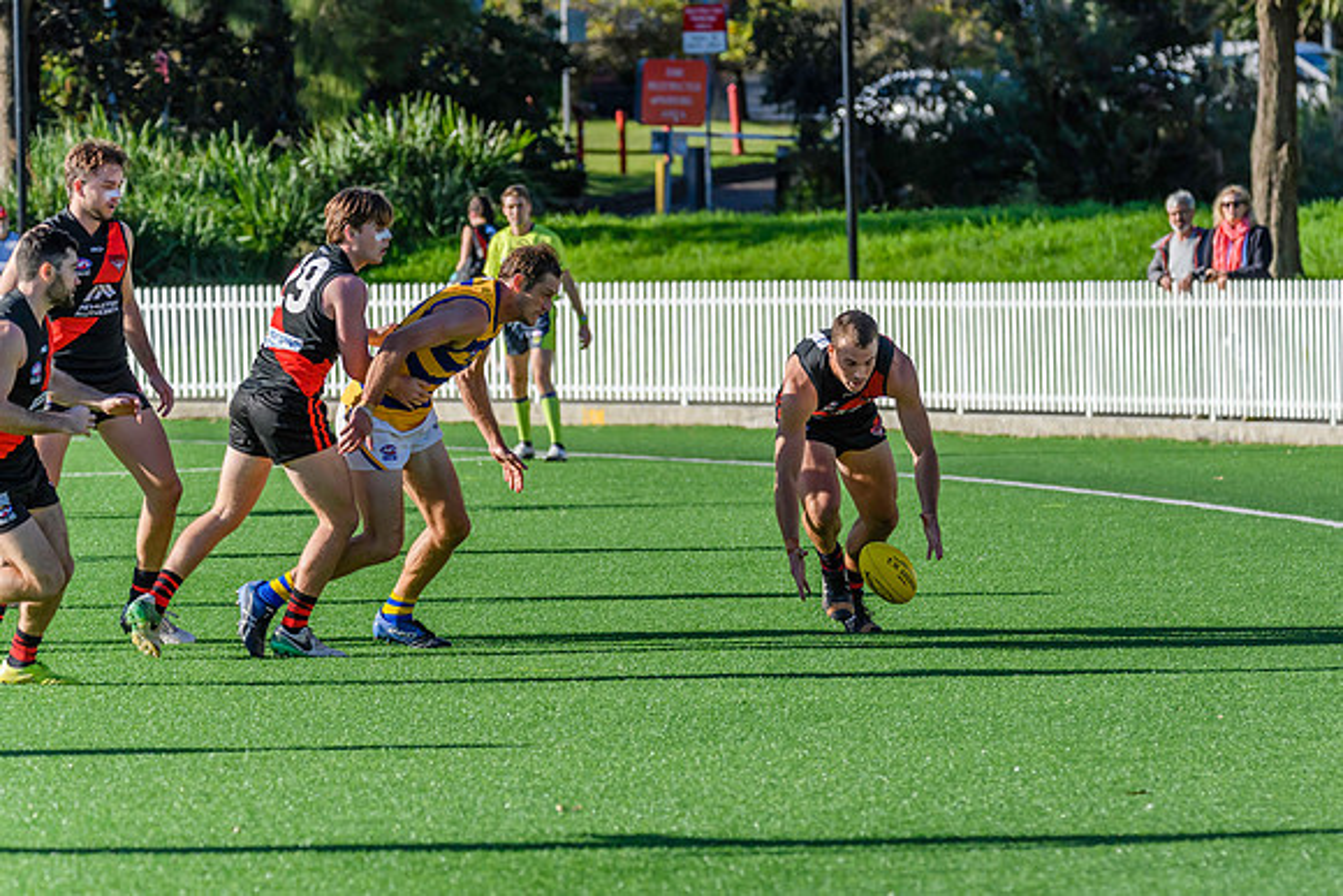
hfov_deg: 7.0
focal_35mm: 293
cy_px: 435
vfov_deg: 4.7
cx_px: 793
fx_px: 10914
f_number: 8
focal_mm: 240
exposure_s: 1/2000
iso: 800
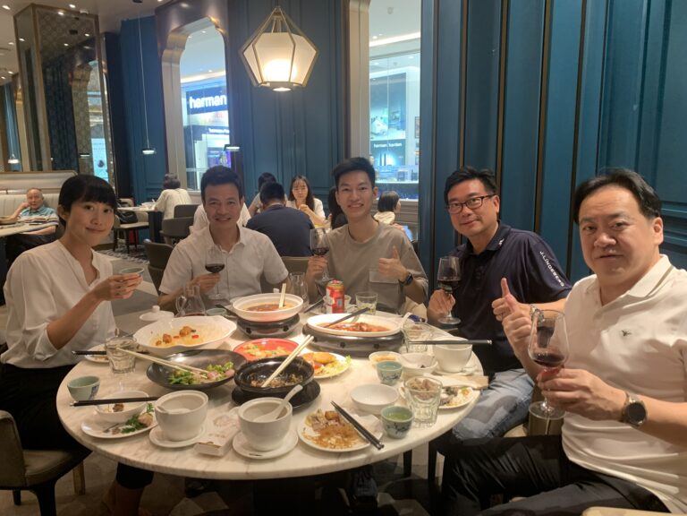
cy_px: 258
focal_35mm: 26
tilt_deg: -10.2
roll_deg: +1.3
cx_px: 344
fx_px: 516
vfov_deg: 53.1
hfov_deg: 67.3
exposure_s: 1/48
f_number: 1.8
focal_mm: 4.25
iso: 160
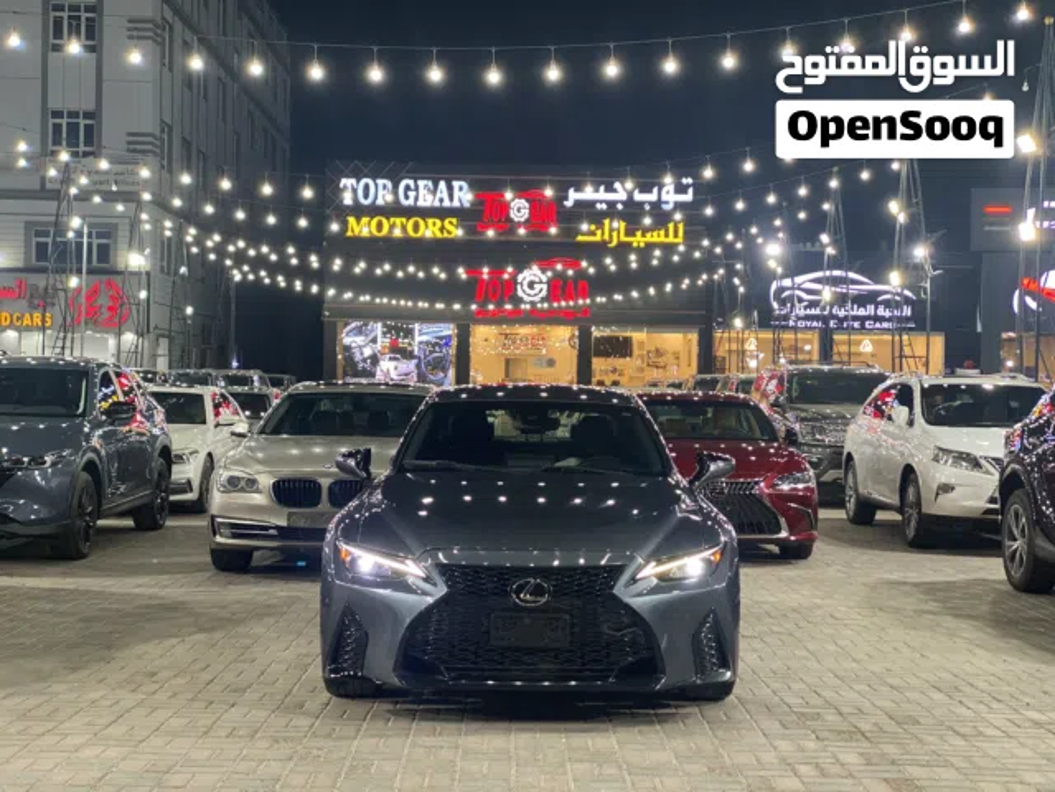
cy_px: 396
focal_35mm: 52
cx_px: 528
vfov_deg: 28.0
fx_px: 1585
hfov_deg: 36.8
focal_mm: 6
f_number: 2
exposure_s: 1/100
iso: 200
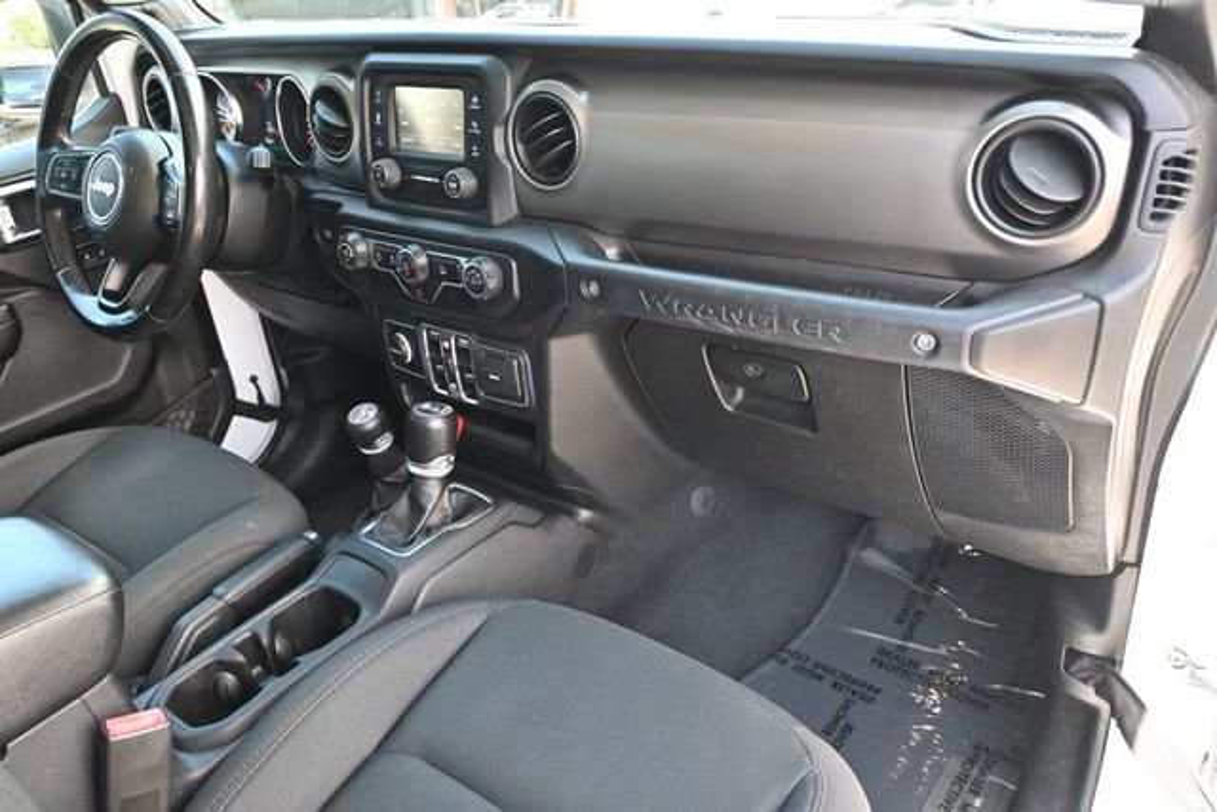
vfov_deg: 44.6
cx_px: 608
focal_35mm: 29
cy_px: 406
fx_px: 989
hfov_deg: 63.2
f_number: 3.8
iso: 1000
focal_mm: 19.5
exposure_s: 1/125
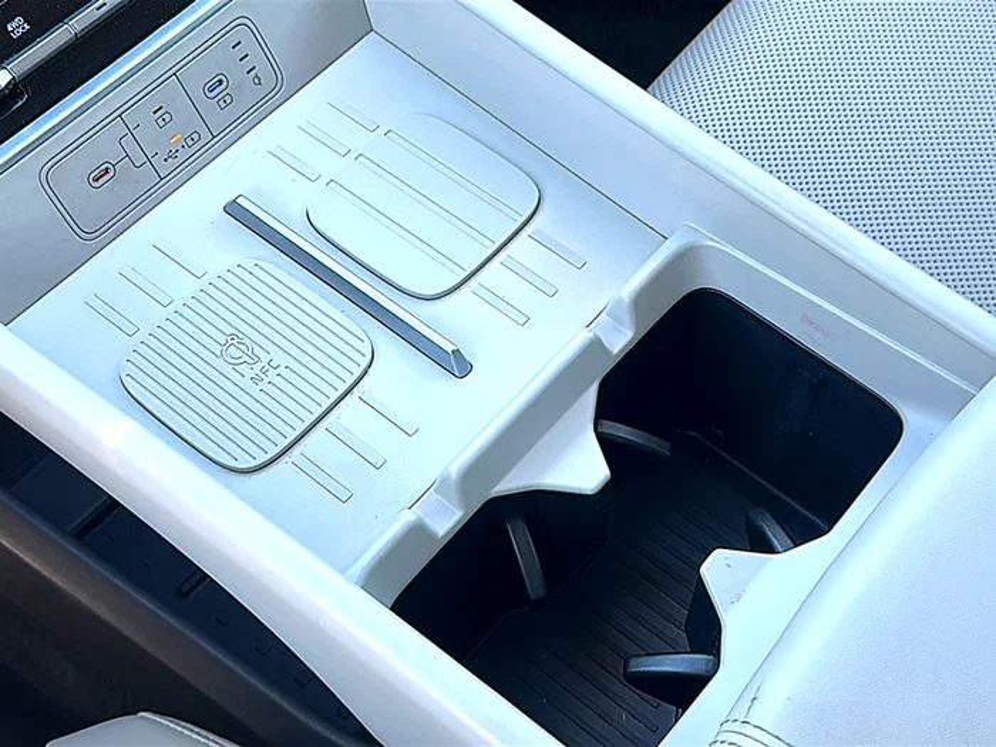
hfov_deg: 46.8
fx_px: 1151
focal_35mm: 40
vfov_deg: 36.0
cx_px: 498
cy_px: 374
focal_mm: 6.86
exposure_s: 1/133
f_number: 1.78
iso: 64
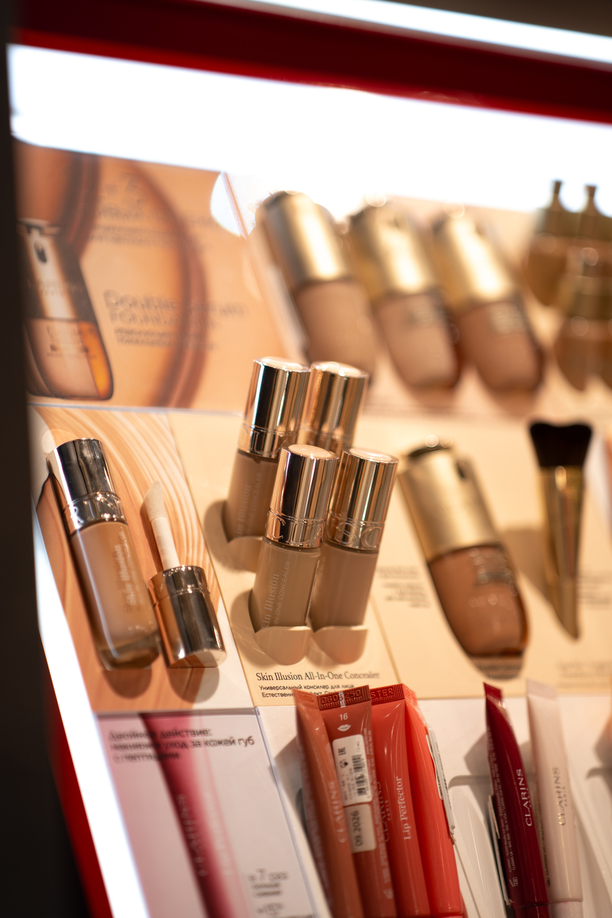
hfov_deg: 16.1
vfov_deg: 23.9
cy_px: 459
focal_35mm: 85
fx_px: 2167
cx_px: 306
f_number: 1.4
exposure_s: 1/160
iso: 50
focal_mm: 85
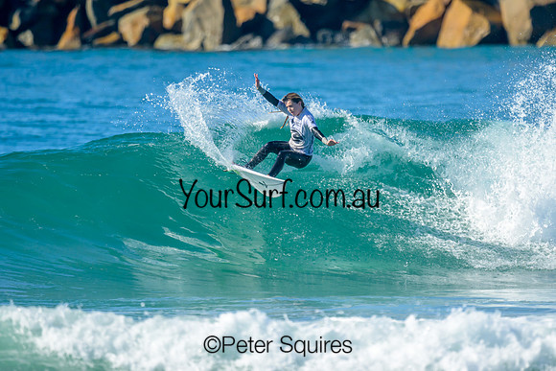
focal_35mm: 1099
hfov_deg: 1.9
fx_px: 16976
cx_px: 311
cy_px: 189
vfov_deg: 1.3
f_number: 6.3
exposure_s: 1/2000
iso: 280
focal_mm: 800
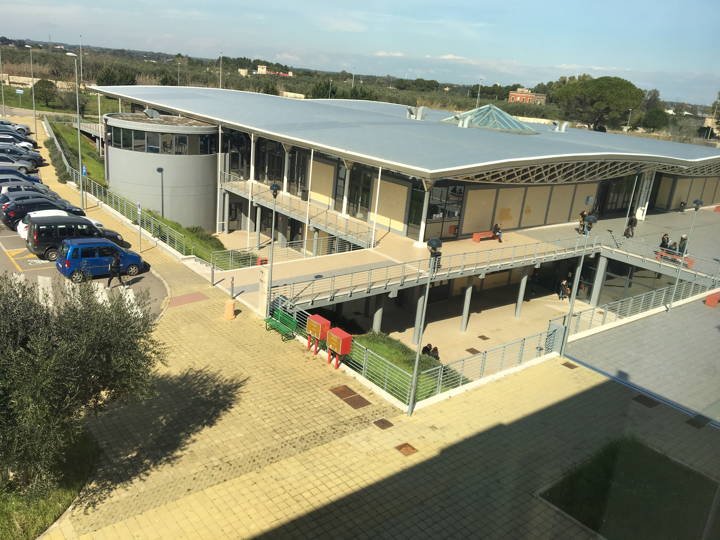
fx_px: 603
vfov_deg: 48.2
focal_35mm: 29
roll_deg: -5.9
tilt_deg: -17.4
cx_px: 360
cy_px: 270
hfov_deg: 61.7
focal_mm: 4.15
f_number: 2.2
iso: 25
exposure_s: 1/836
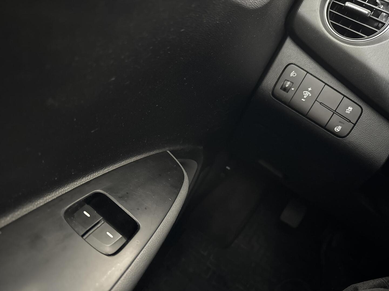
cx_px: 194
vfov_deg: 56.8
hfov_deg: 71.6
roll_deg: -25.0
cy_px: 146
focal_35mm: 24
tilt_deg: -34.6
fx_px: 270
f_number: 1.78
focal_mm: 6.76
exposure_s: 1/16
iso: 4000
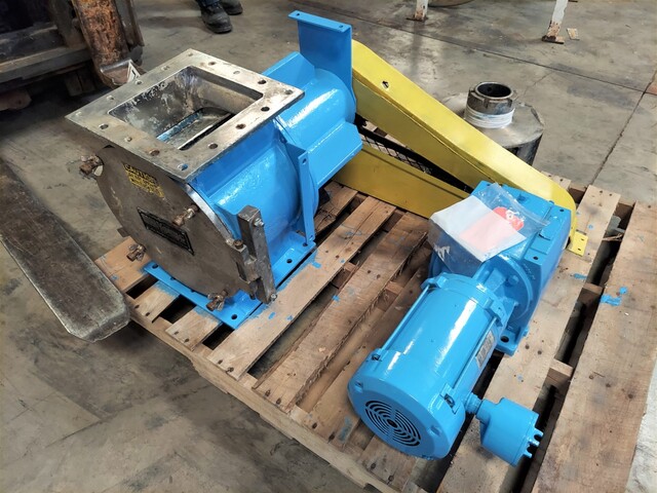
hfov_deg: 71.6
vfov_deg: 56.8
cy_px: 246
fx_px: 456
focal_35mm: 24
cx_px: 328
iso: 400
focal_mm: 5.23
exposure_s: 1/33
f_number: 1.8
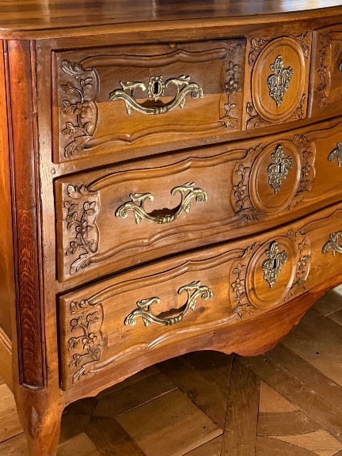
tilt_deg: -14.8
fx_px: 659
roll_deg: -3.4
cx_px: 195
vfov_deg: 37.0
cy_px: 97
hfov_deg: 29.1
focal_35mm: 50
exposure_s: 1/33
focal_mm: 6.76
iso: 800
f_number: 1.78
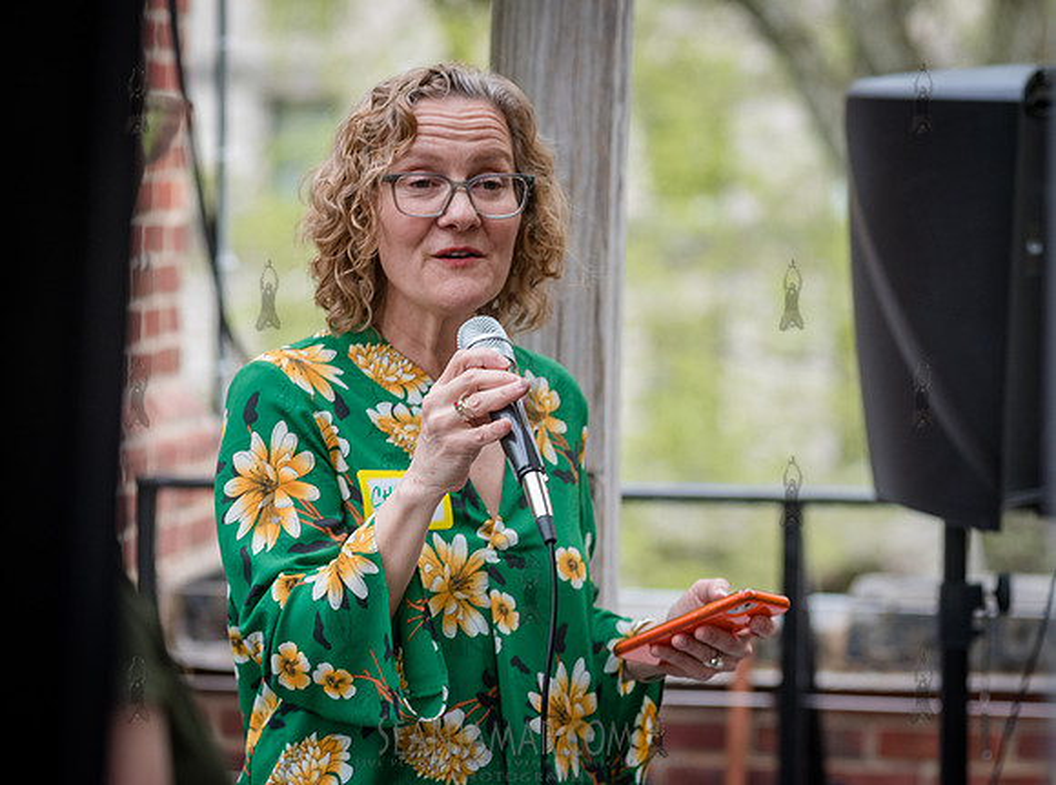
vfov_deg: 10.5
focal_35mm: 141
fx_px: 4273
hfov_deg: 14.1
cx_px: 586
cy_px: 361
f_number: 4.5
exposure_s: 1/200
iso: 1000
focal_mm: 120
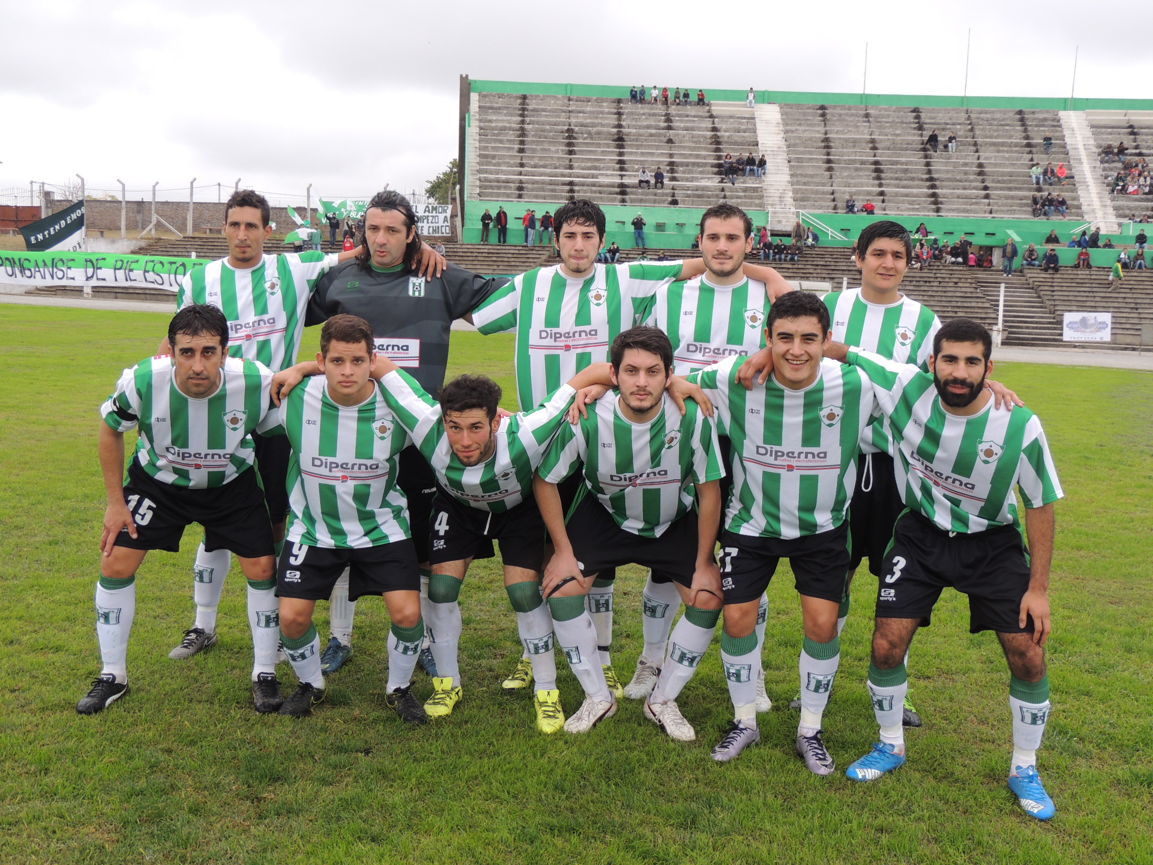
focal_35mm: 40
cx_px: 576
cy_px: 432
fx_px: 1332
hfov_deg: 46.8
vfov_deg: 36.0
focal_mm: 7.1
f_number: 3.3
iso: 100
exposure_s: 1/200
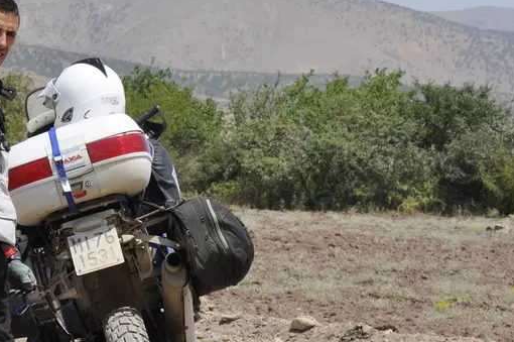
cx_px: 77
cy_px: 203
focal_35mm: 247
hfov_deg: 8.3
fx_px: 3523
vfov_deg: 5.6
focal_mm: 70
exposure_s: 1/400
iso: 200
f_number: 10
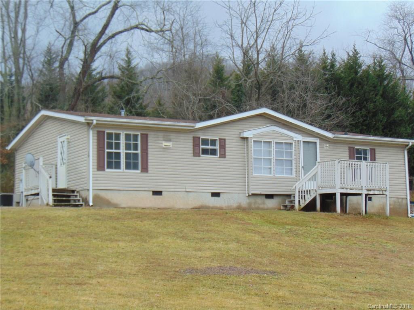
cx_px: 207
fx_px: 849
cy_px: 155
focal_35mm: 71
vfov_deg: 20.7
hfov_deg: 27.4
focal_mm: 12.8
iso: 80
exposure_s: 1/160
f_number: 3.7
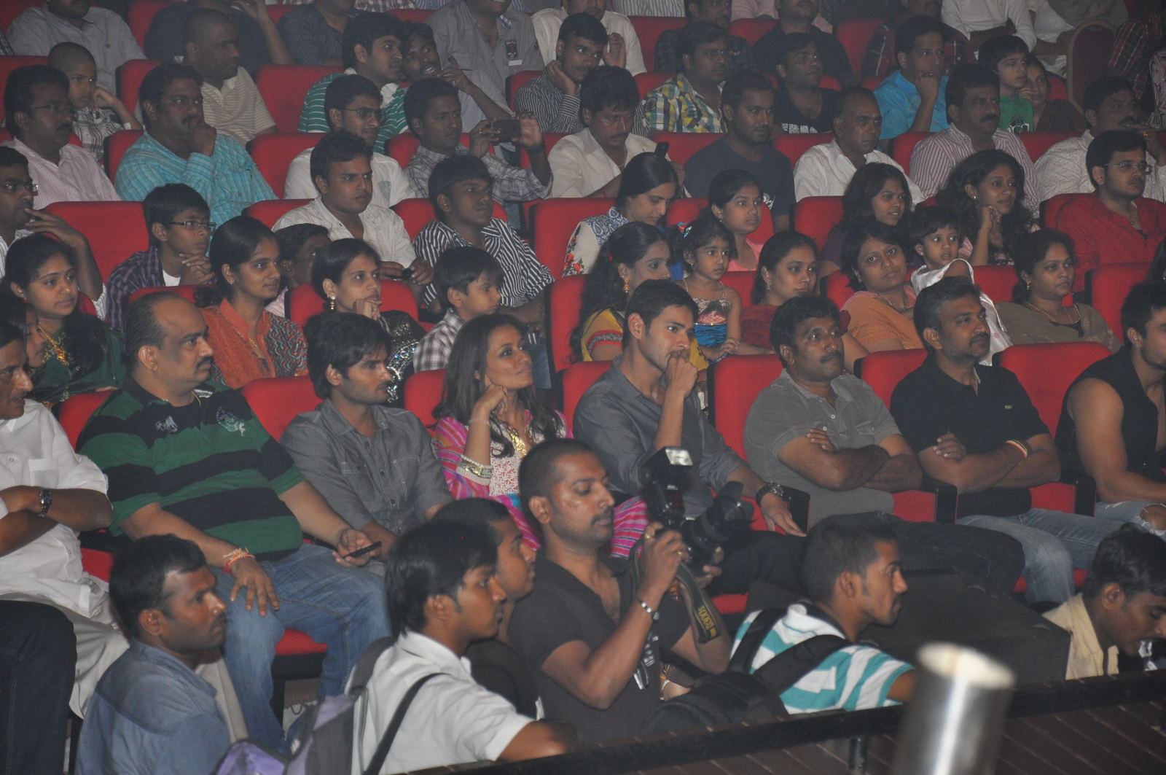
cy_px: 388
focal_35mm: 138
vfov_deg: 9.9
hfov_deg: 14.9
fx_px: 4465
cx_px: 583
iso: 640
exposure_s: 1/80
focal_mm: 92
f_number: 5.6
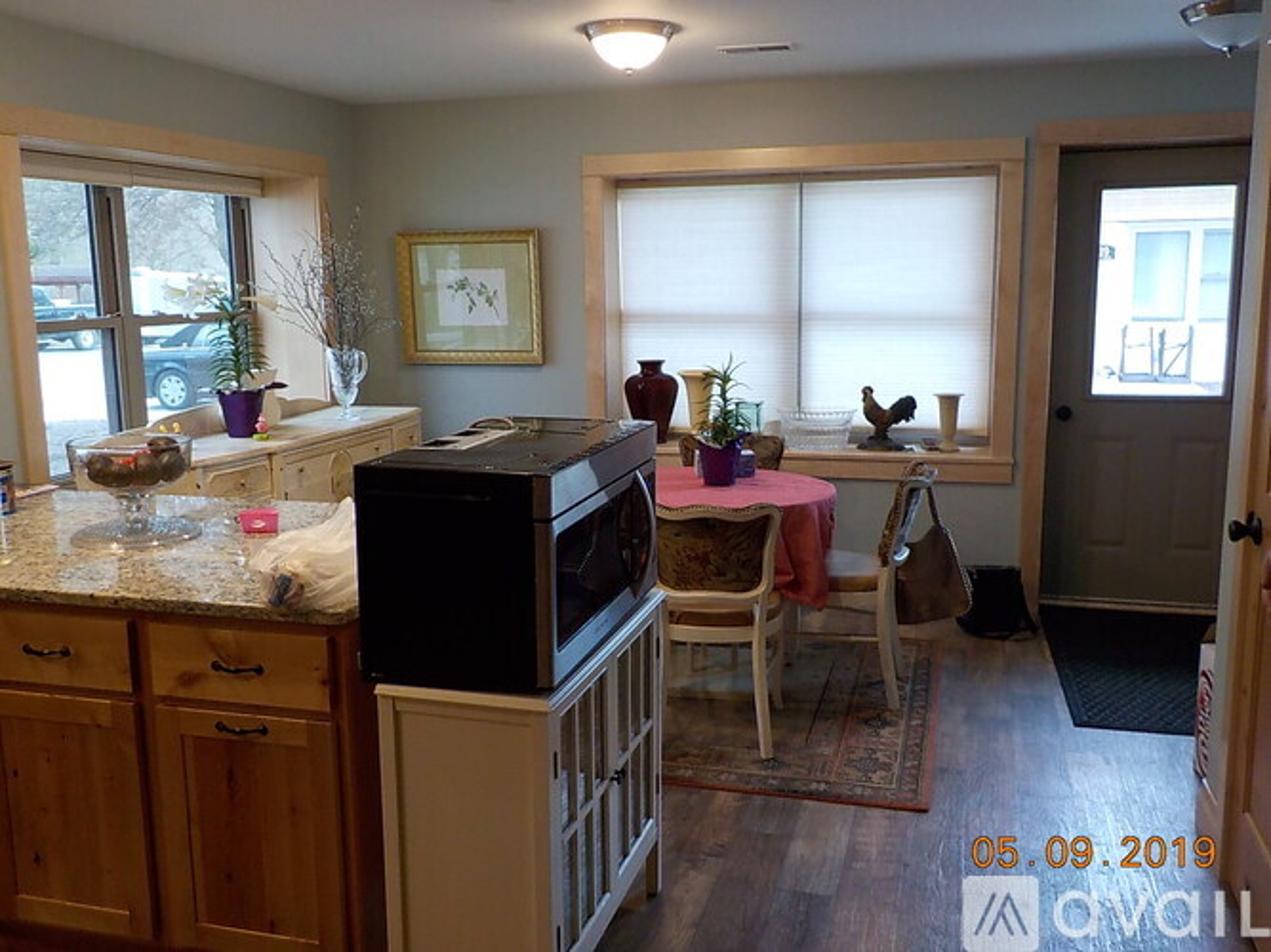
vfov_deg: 46.8
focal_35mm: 30
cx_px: 636
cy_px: 476
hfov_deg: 60.0
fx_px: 1101
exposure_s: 1/30
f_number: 3.3
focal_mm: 4.1
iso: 220
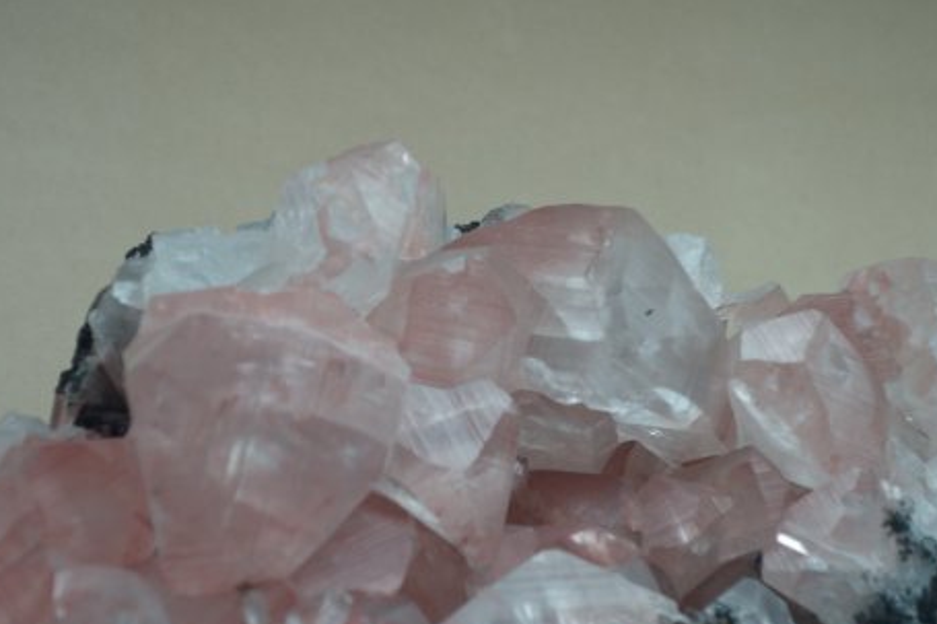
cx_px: 439
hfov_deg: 18.1
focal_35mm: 113
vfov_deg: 12.1
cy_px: 383
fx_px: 2940
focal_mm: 31.15
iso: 125
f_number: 4.5
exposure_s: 1/30
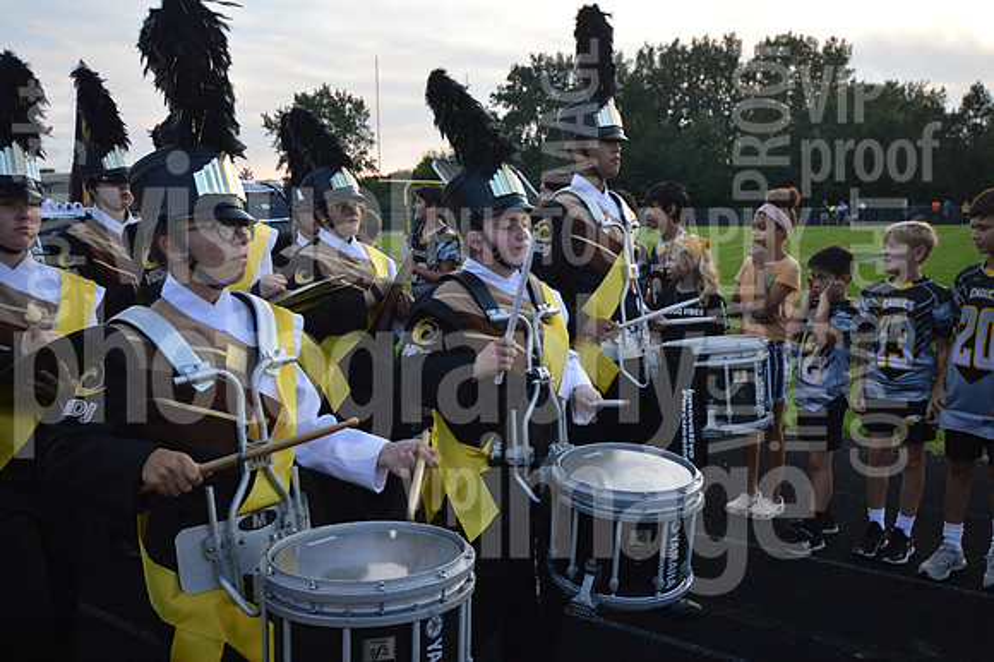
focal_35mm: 33
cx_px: 497
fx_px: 911
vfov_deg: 39.9
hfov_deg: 57.3
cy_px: 331
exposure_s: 1/250
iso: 400
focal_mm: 22
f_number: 5
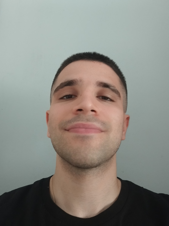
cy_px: 114
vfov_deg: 76.4
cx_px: 88
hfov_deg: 61.1
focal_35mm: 22
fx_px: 143
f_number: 2.45
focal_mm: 3.49
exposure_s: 1/25
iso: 250
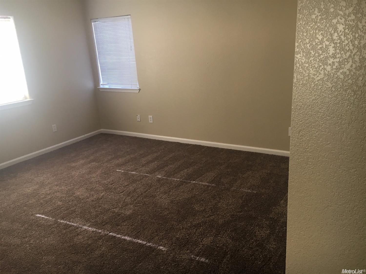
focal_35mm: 29
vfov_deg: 48.2
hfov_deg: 61.7
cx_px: 183
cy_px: 137
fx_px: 307
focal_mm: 4.15
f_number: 2.2
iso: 25
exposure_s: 1/33
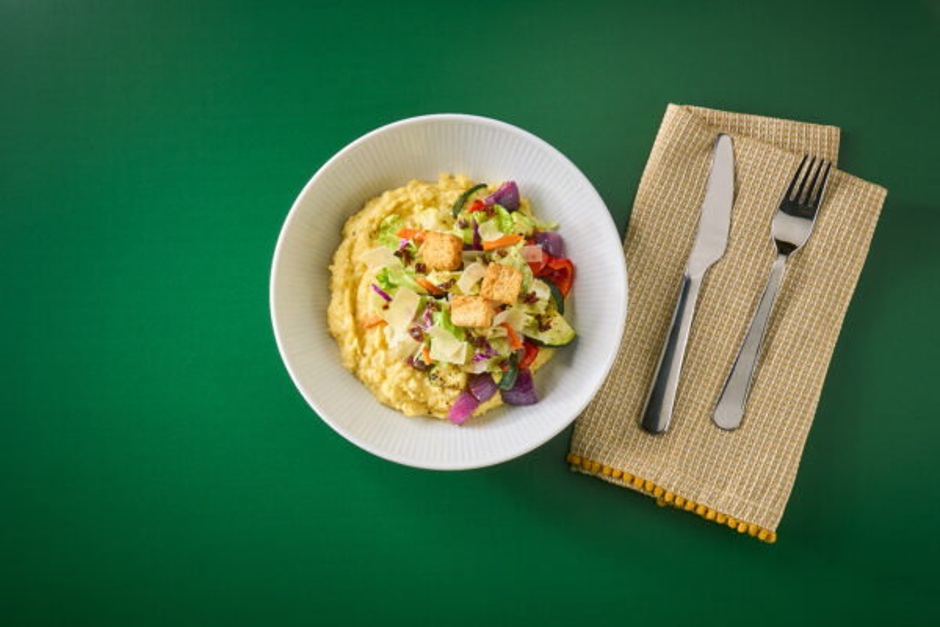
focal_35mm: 73
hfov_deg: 27.7
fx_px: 1906
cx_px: 470
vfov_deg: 18.7
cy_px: 314
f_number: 16
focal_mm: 73
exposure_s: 1/10
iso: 500
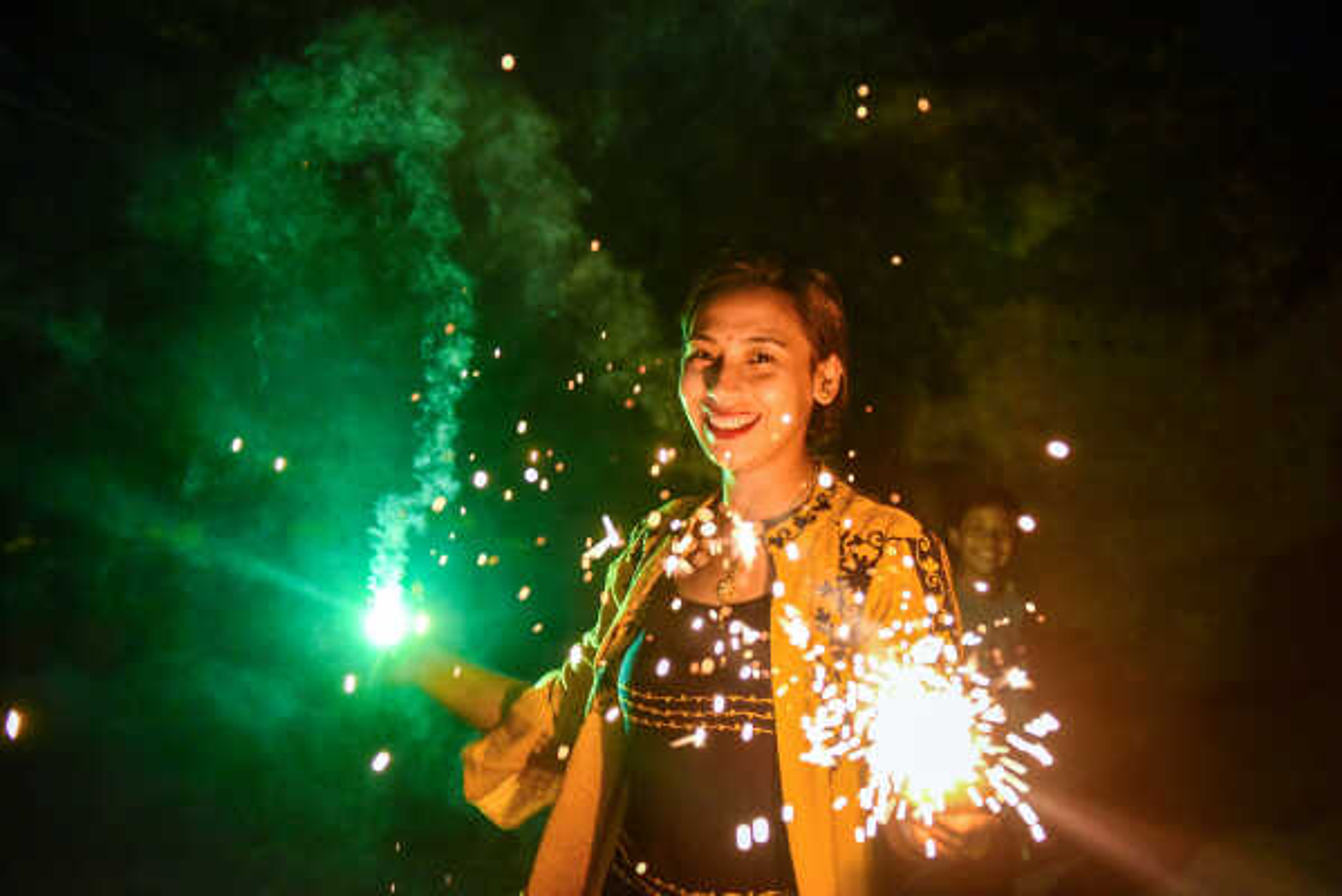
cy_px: 448
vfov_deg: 33.4
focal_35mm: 40
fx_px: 1492
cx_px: 671
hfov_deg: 48.4
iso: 4000
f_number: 2.8
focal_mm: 40
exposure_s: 1/250
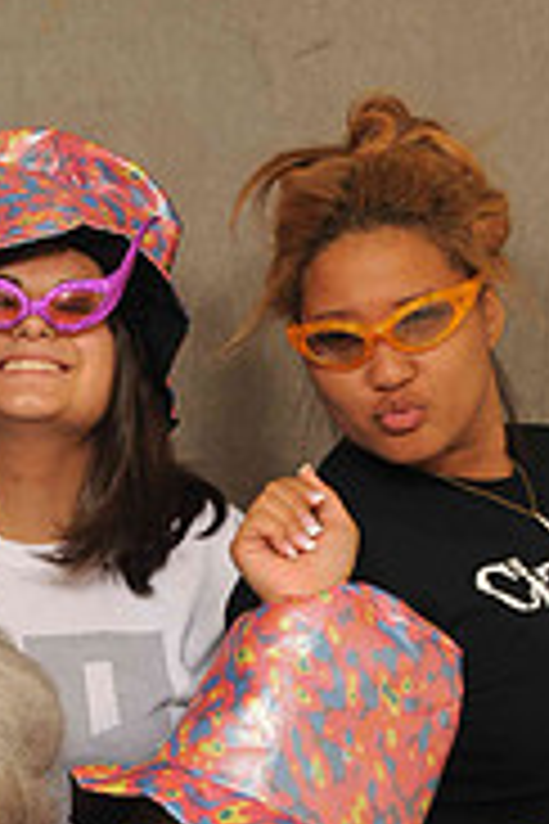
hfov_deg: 9.7
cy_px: 698
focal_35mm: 140
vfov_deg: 14.5
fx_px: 3202
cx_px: -43
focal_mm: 38
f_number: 6.3
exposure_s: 1/125
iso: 200
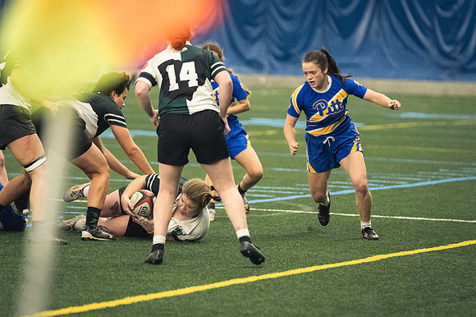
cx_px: 238
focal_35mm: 300
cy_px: 158
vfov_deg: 4.6
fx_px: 3964
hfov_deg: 6.9
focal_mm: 200
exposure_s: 1/500
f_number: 2.8
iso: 10000
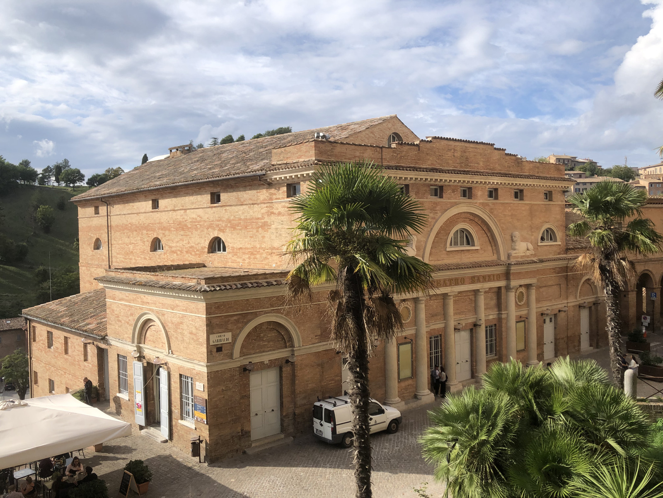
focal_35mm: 28
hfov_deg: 63.4
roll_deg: +1.8
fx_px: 536
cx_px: 332
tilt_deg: -1.9
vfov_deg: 49.7
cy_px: 249
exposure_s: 1/1779
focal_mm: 4
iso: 20
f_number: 1.8
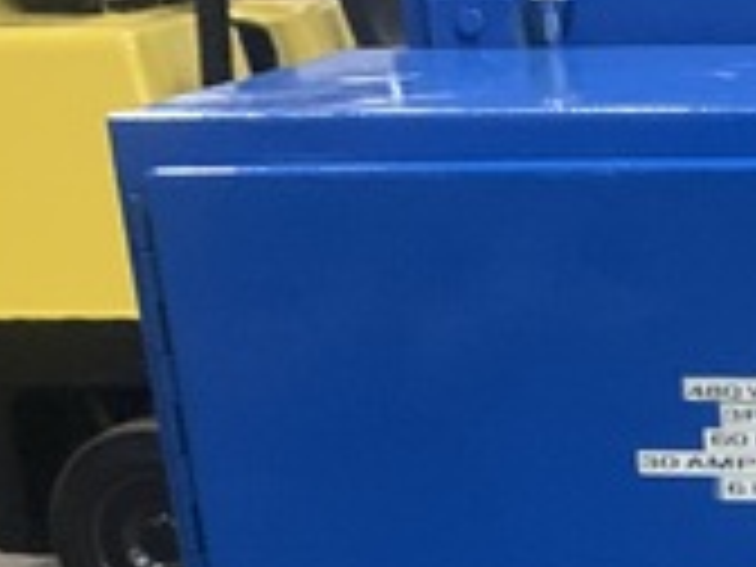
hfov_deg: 14.2
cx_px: 1328
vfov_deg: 11.5
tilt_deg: -20.7
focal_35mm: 124
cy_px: 832
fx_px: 2708
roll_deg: +0.8
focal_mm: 4.25
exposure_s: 1/30
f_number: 1.8
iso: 500
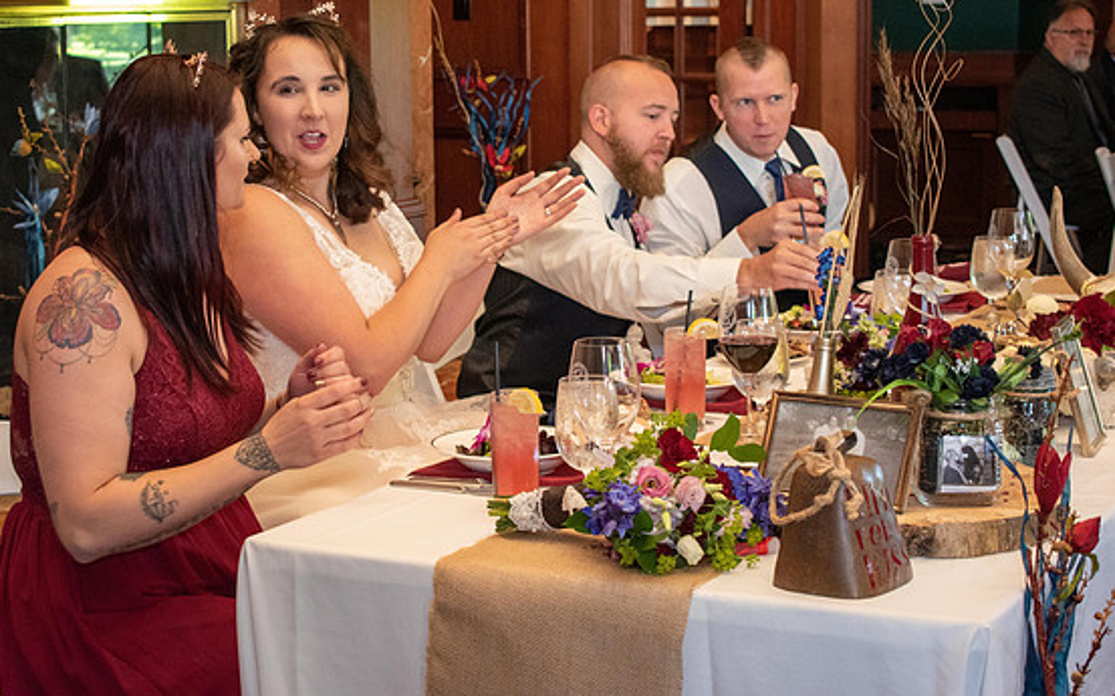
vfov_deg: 19.1
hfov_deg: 30.2
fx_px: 2065
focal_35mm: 68
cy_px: 287
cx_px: 497
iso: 2800
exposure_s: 1/60
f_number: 5
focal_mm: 40
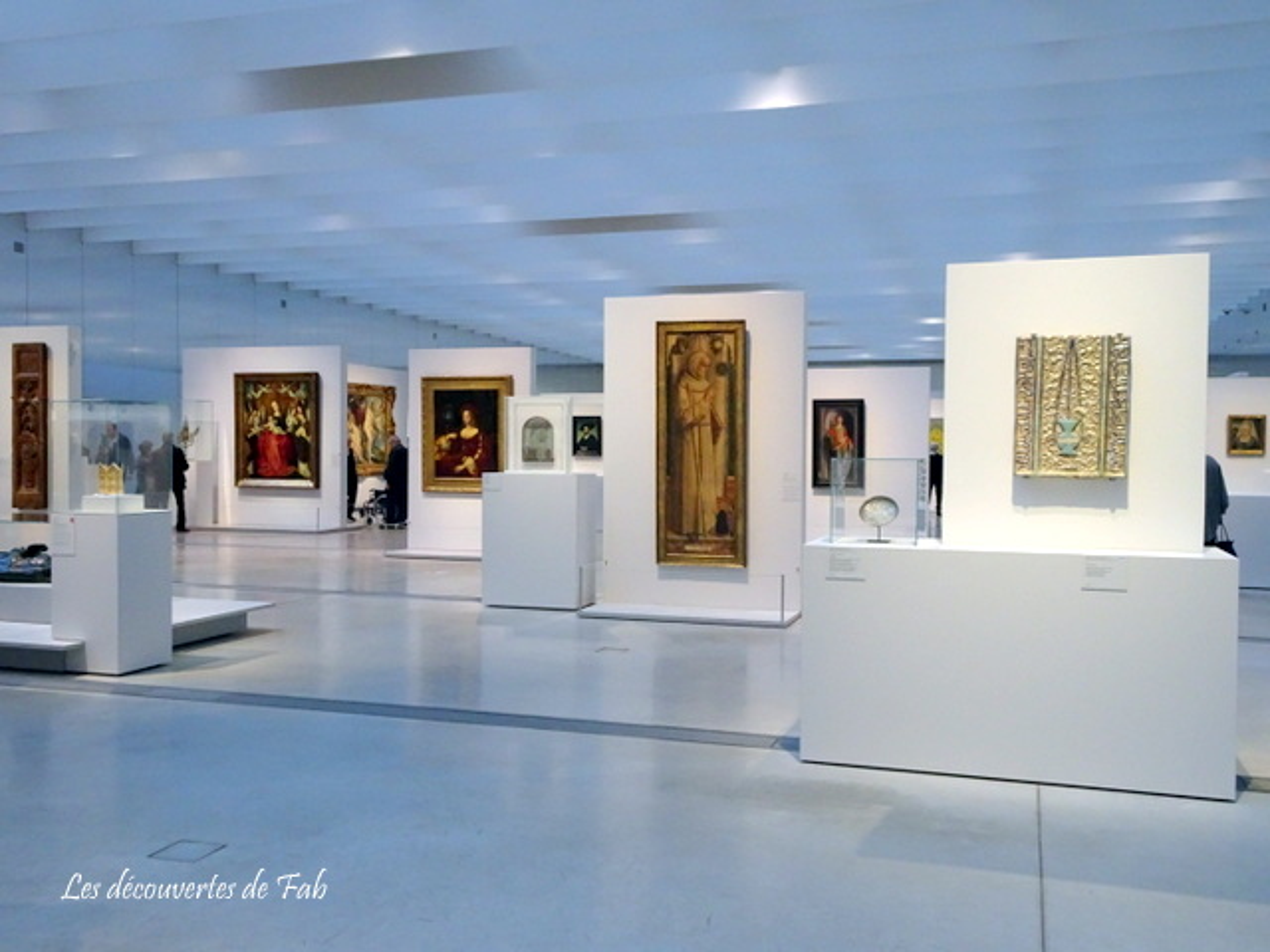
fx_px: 1174
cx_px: 635
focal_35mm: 32
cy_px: 476
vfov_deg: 44.2
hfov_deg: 56.8
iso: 500
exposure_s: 1/40
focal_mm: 5.43
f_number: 4
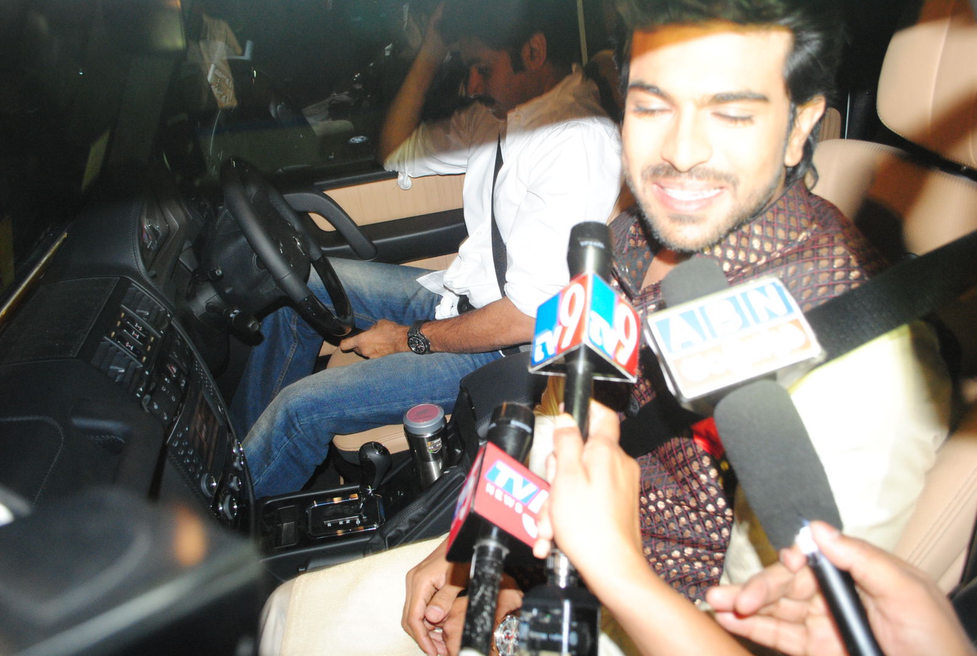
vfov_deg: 48.1
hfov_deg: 67.3
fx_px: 734
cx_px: 488
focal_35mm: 27
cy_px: 328
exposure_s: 1/60
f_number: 5
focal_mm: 18
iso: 800
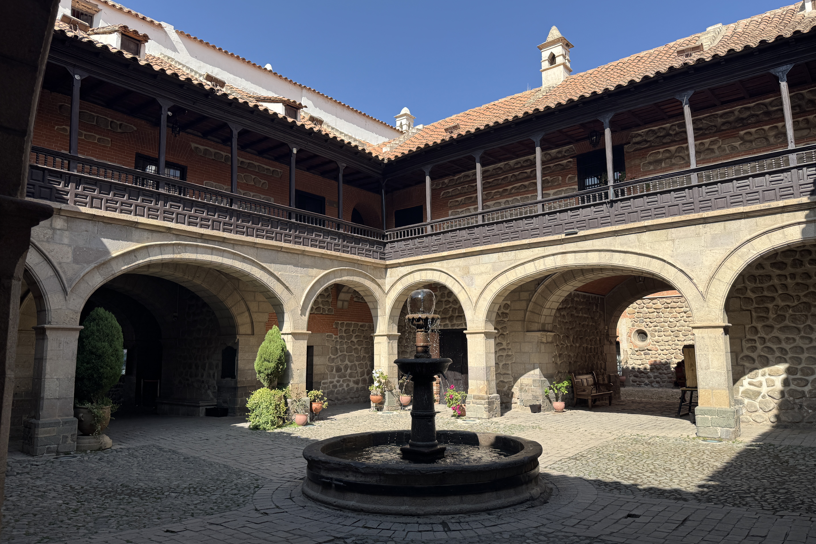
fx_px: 567
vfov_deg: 51.3
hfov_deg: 71.5
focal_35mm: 25
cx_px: 408
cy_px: 273
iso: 80
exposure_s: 1/2331
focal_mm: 6.76
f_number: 1.78
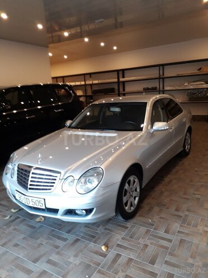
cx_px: 104
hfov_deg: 51.4
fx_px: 216
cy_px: 139
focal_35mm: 27
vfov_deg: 65.3
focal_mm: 3.6
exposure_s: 1/17
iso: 200
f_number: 1.9
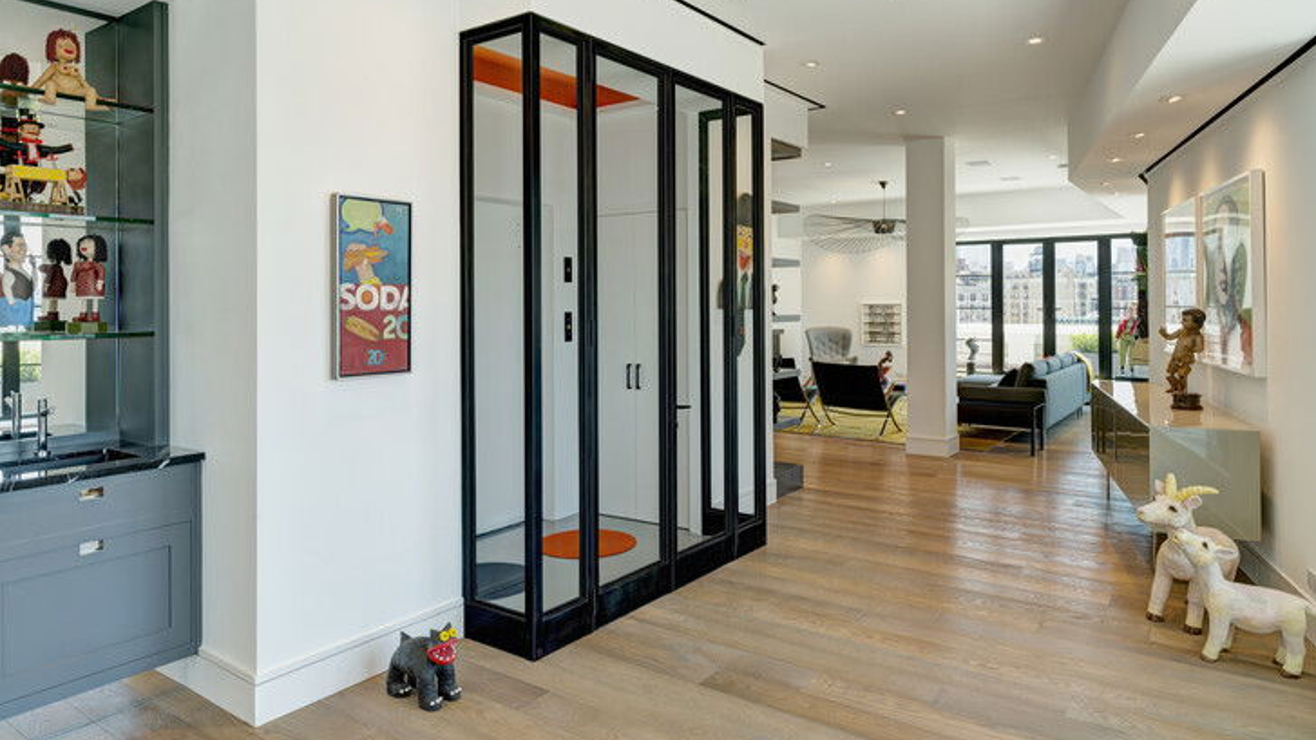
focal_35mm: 23
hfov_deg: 78.7
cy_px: 301
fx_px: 803
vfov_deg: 49.3
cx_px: 644
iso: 100
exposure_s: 1/2
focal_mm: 21
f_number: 16
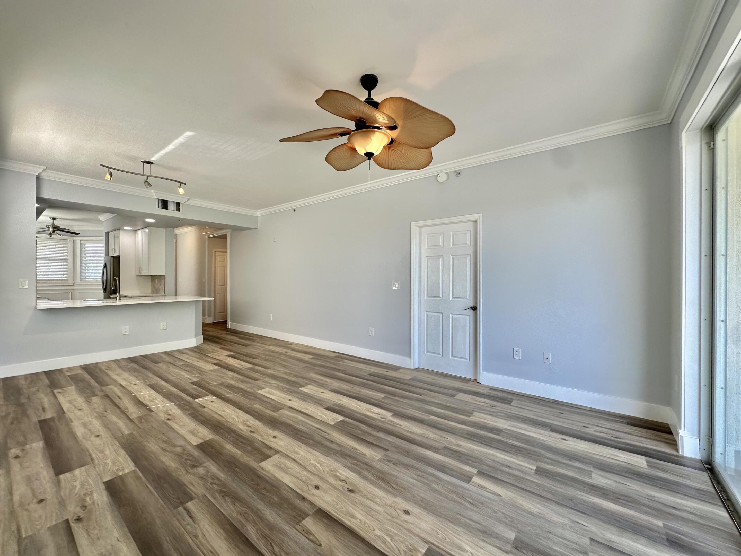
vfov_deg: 85.7
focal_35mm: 14
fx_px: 300
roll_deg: -0.5
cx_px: 370
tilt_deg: +0.3
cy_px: 278
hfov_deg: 102.1
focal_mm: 2.22
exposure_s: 1/120
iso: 50
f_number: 2.2
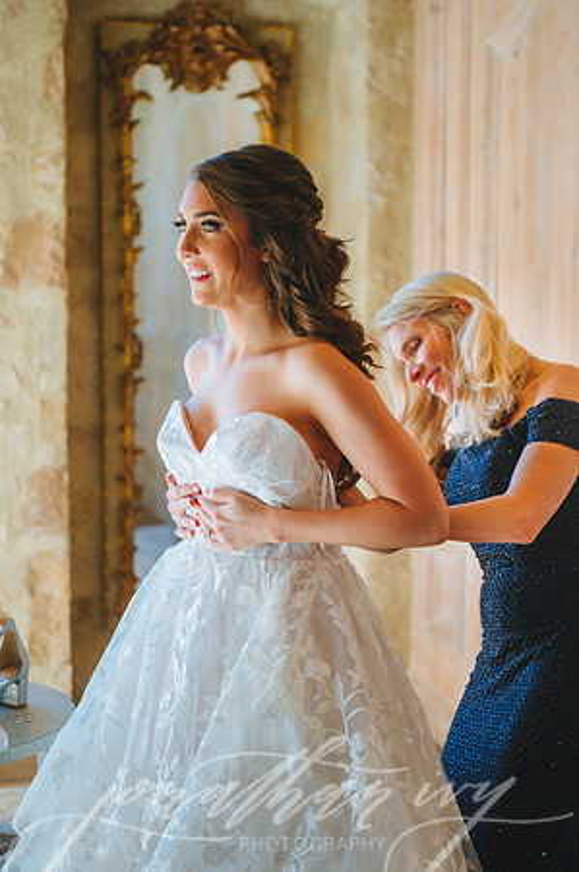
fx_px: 1693
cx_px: 290
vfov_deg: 28.9
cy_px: 436
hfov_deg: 19.4
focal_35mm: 70
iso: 1250
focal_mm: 70
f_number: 2.8
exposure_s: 1/640
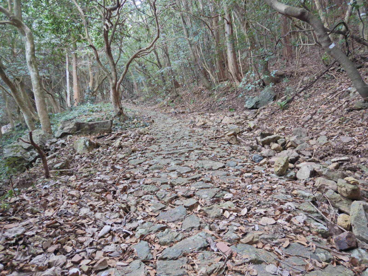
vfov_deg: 56.8
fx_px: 255
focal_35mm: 24
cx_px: 184
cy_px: 138
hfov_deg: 71.6
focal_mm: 4.3
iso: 160
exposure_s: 1/30
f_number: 2.8
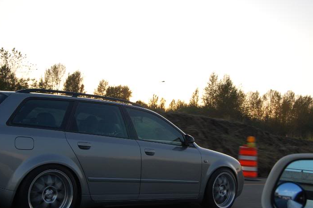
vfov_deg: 28.0
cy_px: 110
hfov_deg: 41.1
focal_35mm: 48
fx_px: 417
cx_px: 137
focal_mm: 28
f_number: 9
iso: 400
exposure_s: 1/160
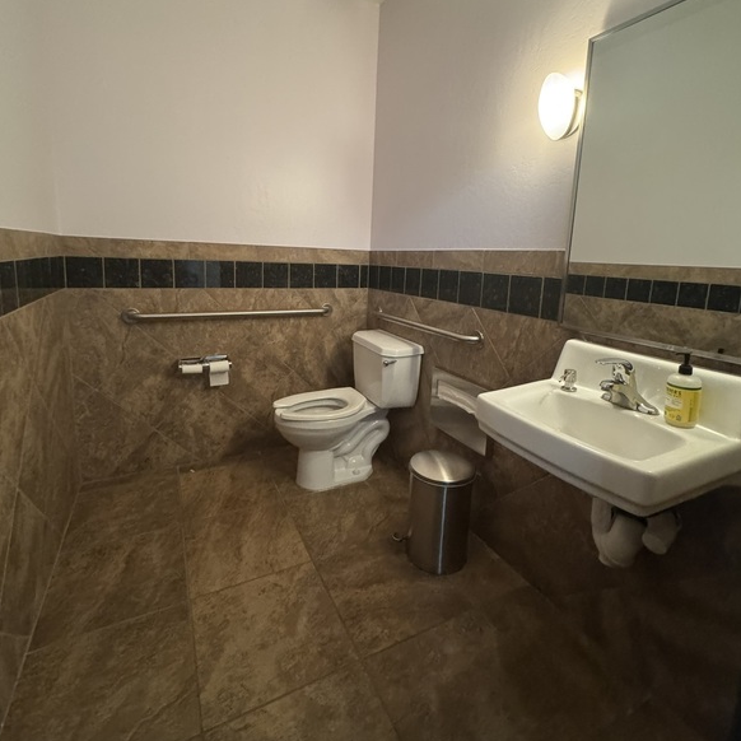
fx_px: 412
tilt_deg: -7.6
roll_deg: -0.4
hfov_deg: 84.0
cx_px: 373
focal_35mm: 17
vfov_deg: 83.5
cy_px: 318
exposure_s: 1/60
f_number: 2.2
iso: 800
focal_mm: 2.22
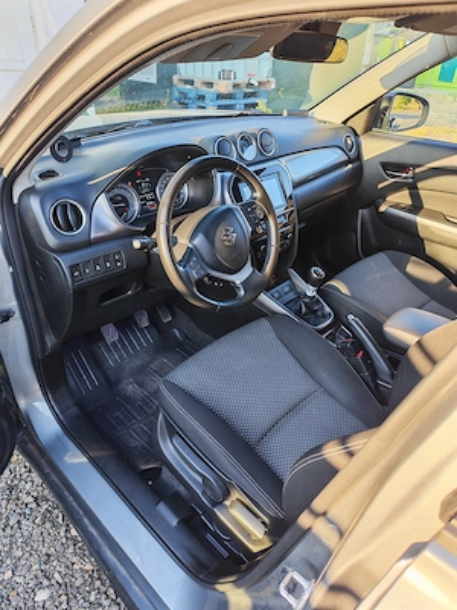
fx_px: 422
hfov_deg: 56.8
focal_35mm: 24
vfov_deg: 71.6
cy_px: 305
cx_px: 228
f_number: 1.9
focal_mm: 6.12
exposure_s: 1/100
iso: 80
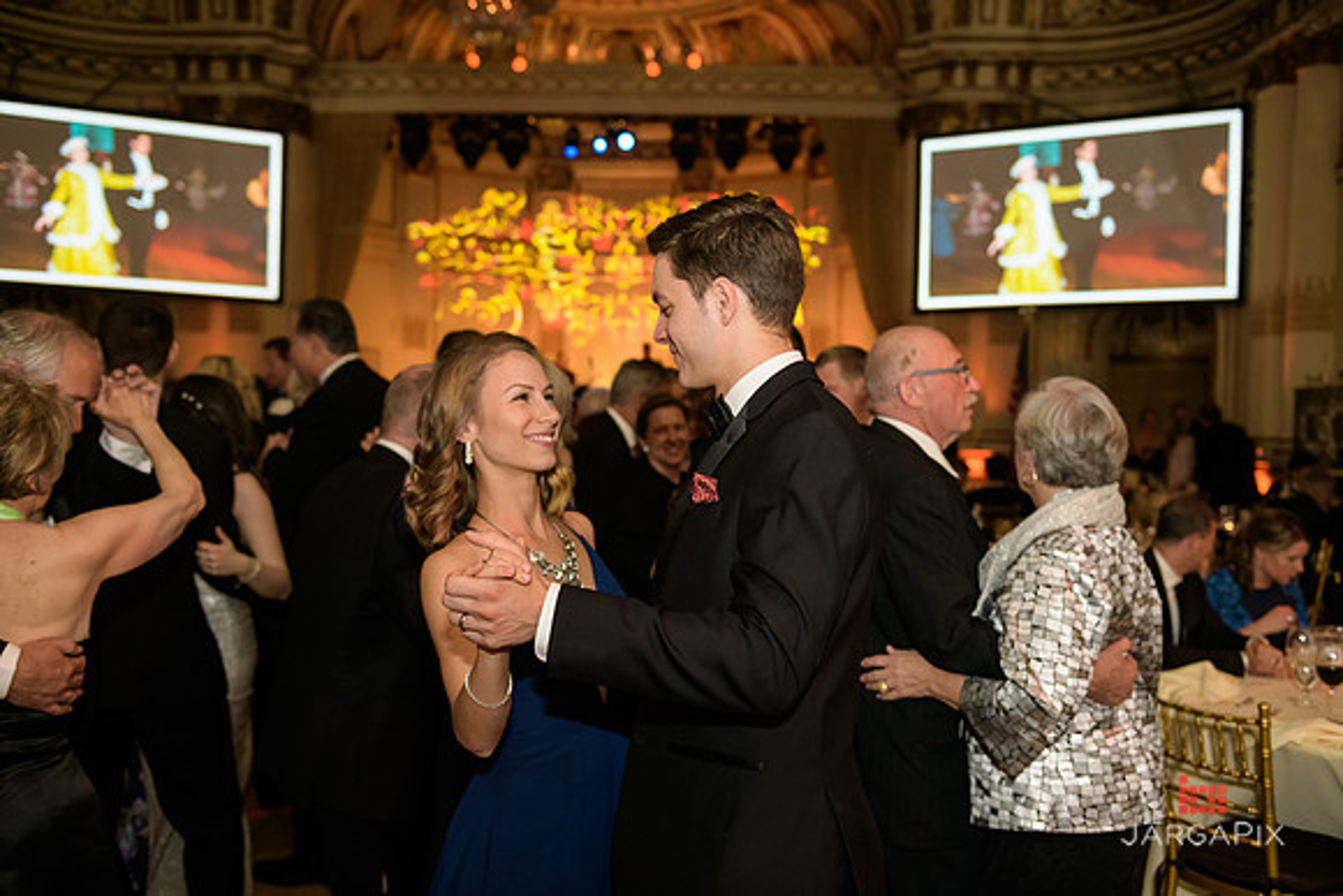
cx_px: 672
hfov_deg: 54.4
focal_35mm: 35
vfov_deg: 37.9
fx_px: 1306
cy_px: 448
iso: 1600
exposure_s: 1/100
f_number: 3.2
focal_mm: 35
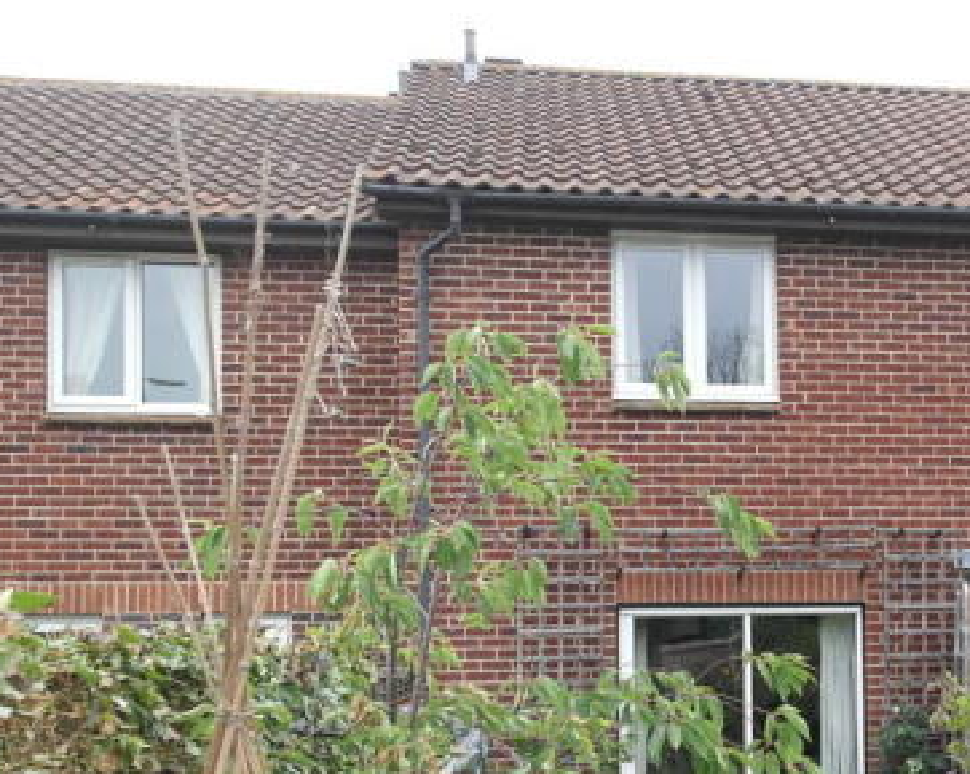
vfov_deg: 29.2
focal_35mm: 51
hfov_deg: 35.0
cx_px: 835
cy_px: 577
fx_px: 1463
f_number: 4
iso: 100
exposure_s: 1/100
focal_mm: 20
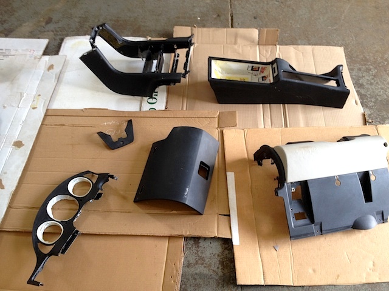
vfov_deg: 40.7
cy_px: 146
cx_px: 194
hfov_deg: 52.6
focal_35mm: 35
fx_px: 393
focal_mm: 4.28
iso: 50
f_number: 2.4
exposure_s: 1/24
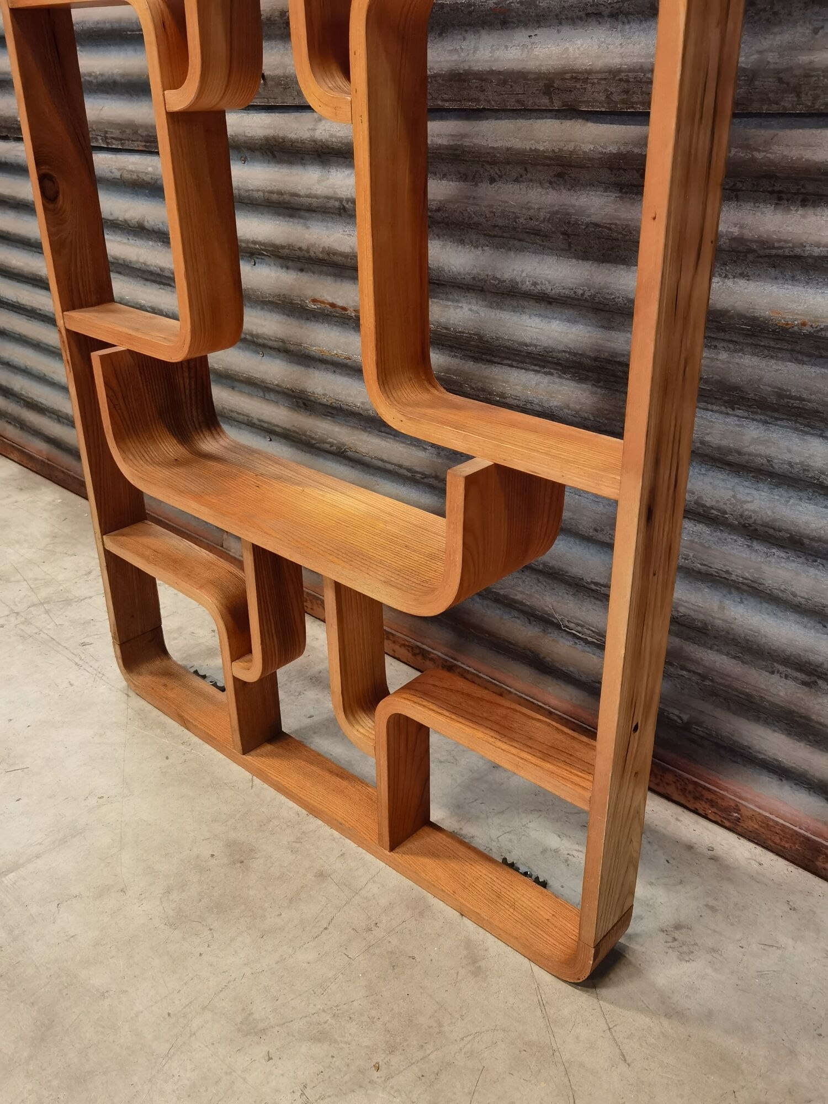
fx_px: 925
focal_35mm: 29
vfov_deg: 61.7
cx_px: 414
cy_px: 552
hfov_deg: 48.2
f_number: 1.9
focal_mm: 6.71
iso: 640
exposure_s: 1/25
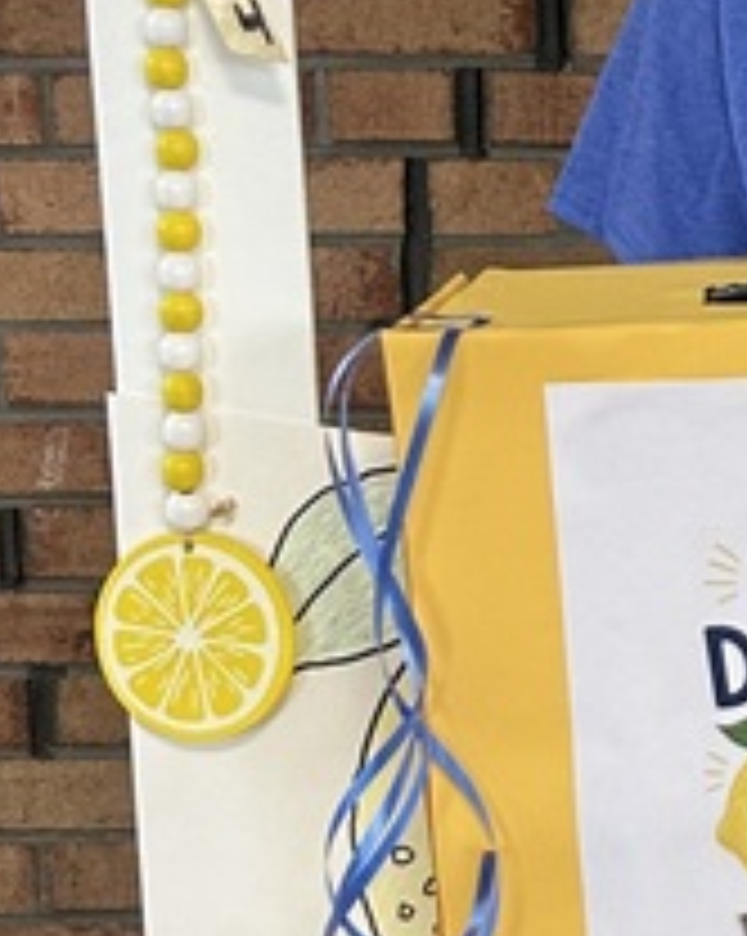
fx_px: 3460
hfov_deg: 11.8
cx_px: 1084
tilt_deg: -10.1
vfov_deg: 15.4
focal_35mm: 125
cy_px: 338
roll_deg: +0.0
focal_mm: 5.7
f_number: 1.5
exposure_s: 1/60
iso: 125
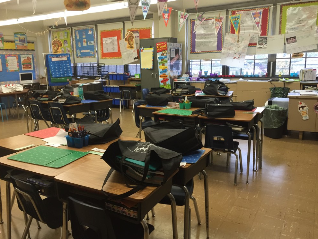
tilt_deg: -10.6
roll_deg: +0.7
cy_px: 117
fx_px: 276
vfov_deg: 46.8
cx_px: 156
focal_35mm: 30
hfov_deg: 60.0
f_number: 2.2
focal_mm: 4.15
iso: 50
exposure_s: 1/30
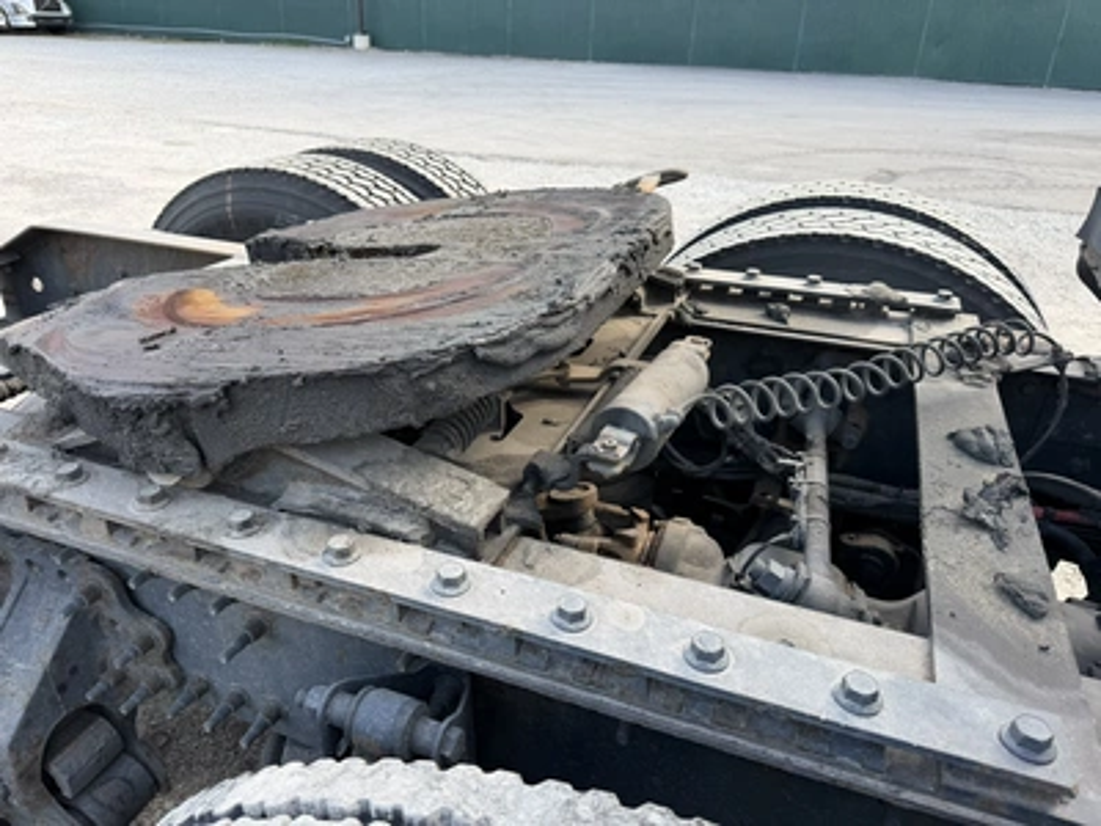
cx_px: 550
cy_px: 413
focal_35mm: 24
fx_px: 763
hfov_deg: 71.6
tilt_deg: -26.8
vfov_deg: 56.8
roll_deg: -0.2
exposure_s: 1/456
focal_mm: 6.76
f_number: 1.78
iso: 80
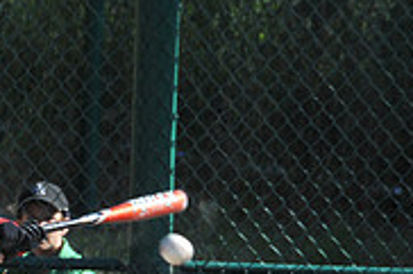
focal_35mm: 954
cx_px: -77
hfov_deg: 2.2
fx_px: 10934
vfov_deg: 1.4
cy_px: 289
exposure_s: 1/500
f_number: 8
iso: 200
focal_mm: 200
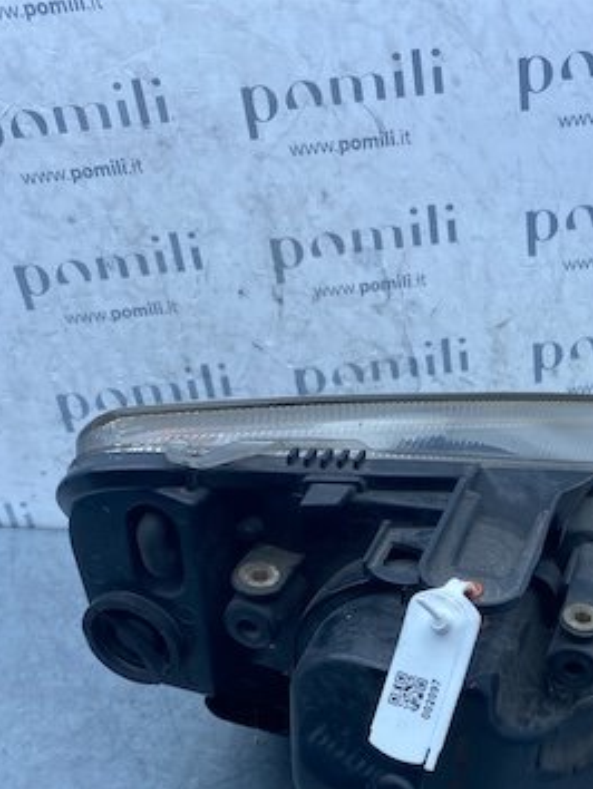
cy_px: 709
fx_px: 1072
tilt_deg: -38.5
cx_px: 484
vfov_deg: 37.8
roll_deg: -7.3
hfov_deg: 30.1
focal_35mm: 47
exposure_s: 1/793
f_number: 1.8
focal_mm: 4.25
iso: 32
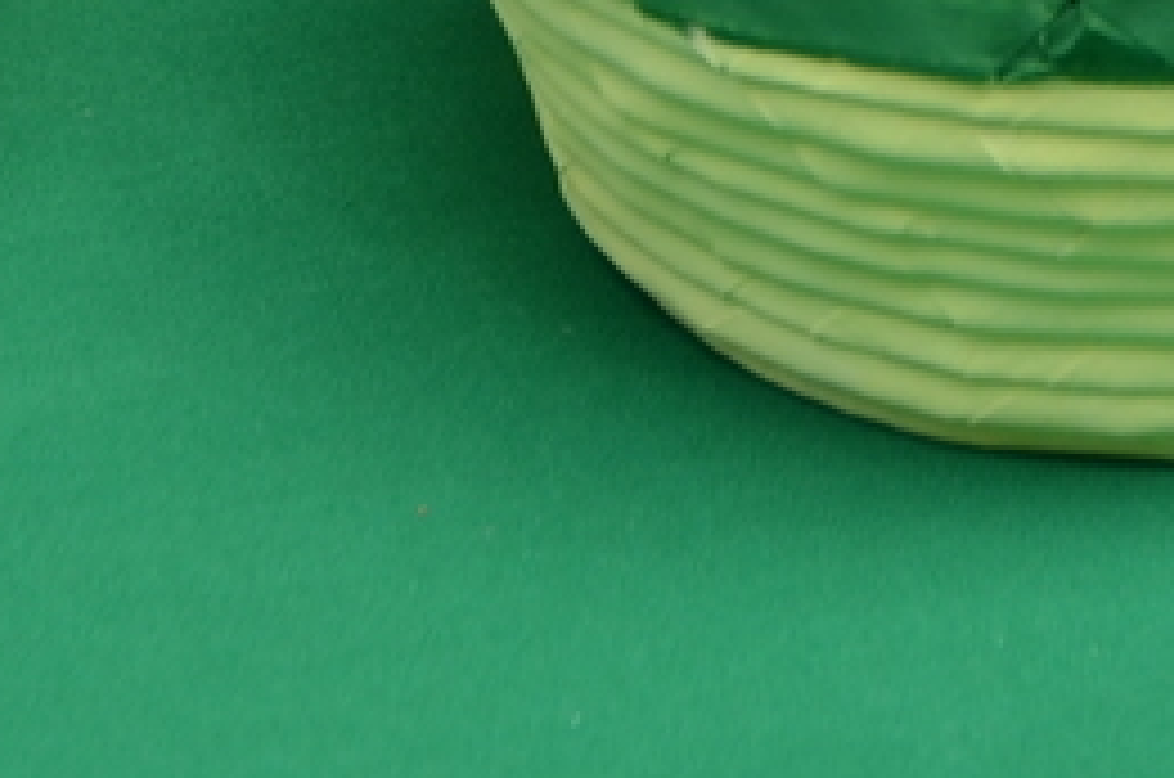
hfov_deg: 8.9
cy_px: -1808
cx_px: 1345
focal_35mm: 229
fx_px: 7454
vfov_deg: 5.5
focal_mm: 22
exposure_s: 1/400
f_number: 4.5
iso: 160
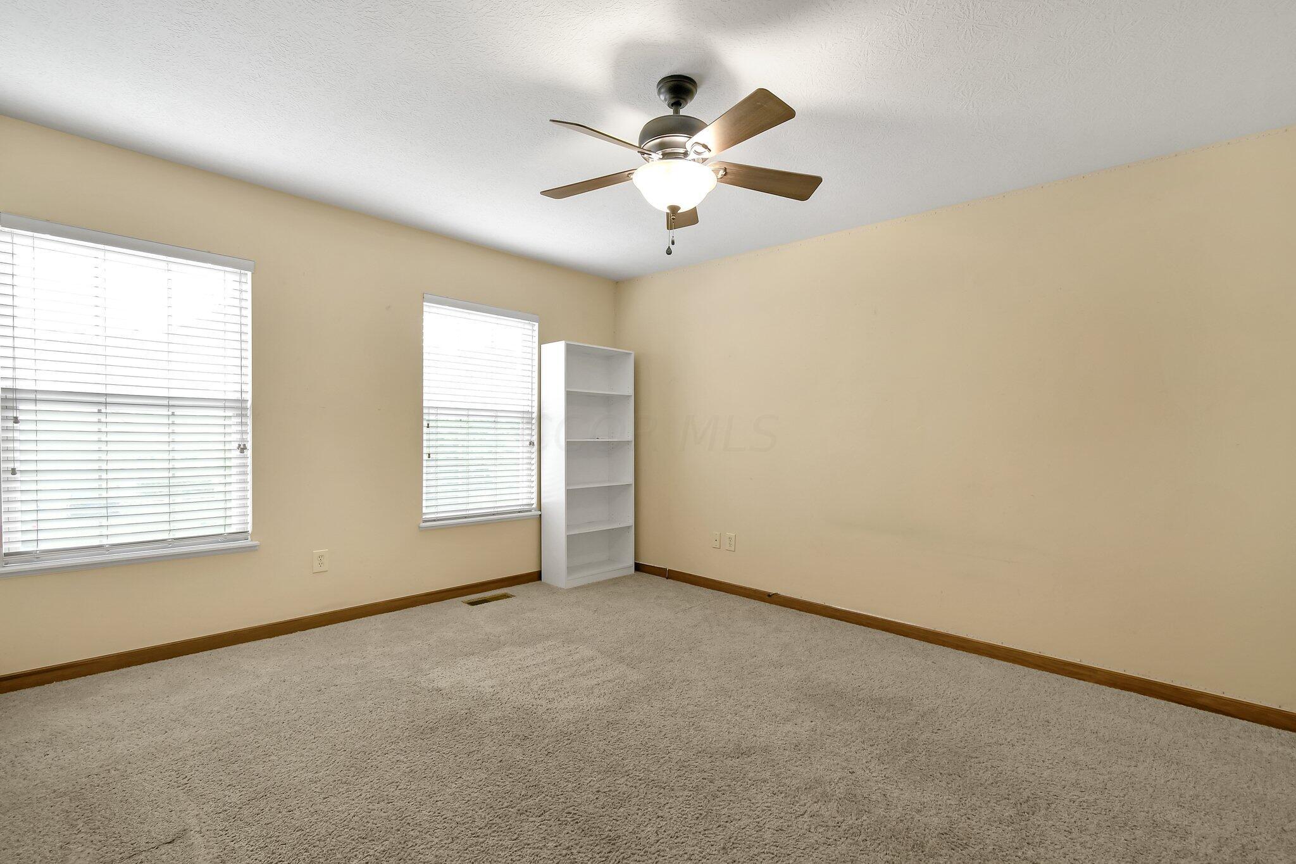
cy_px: 432
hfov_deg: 100.4
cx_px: 648
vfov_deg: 77.3
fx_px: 540
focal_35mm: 15
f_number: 7.1
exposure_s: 1/15
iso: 320
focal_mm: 10
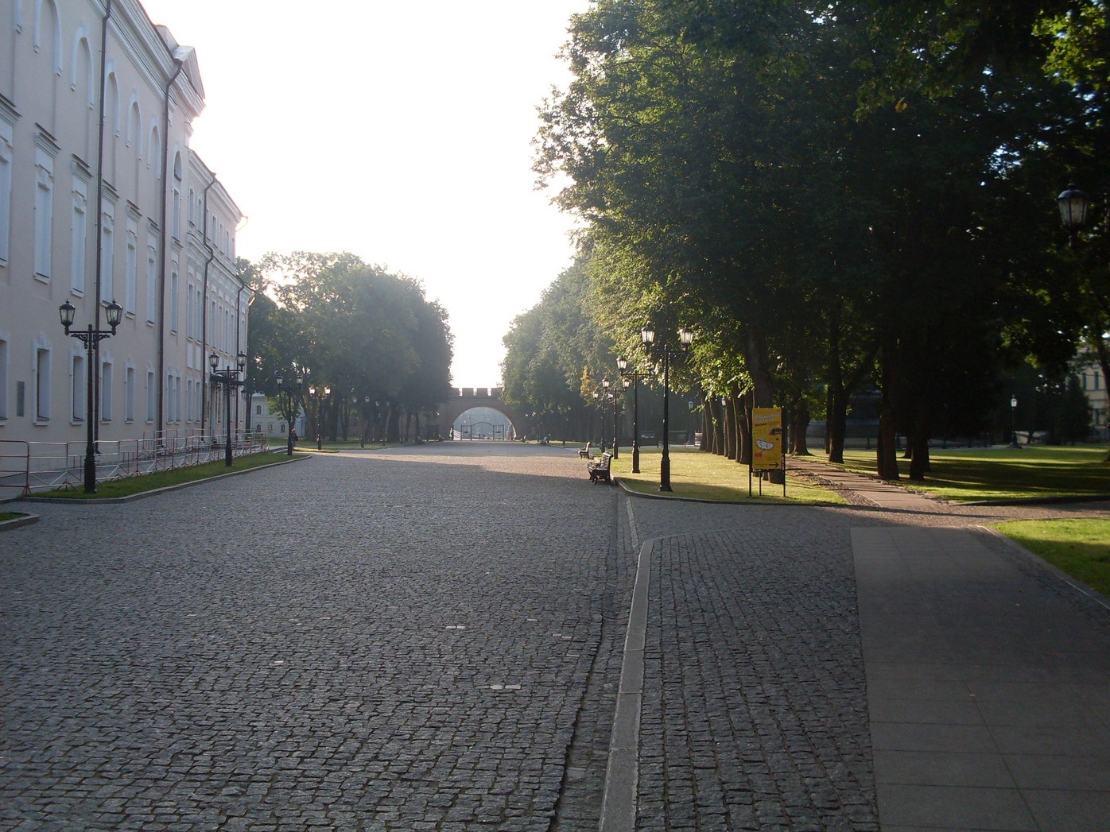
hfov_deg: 47.9
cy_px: 409
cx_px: 563
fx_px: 1251
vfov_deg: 36.8
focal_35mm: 39
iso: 80
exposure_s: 1/500
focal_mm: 6.3
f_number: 2.8
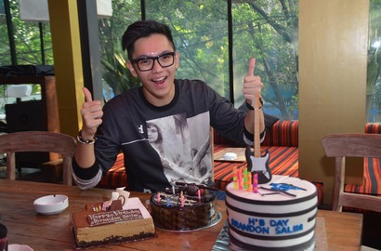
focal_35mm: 42
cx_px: 190
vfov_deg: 31.6
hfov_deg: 46.6
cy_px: 126
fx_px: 443
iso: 500
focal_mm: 28
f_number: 4
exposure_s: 1/90
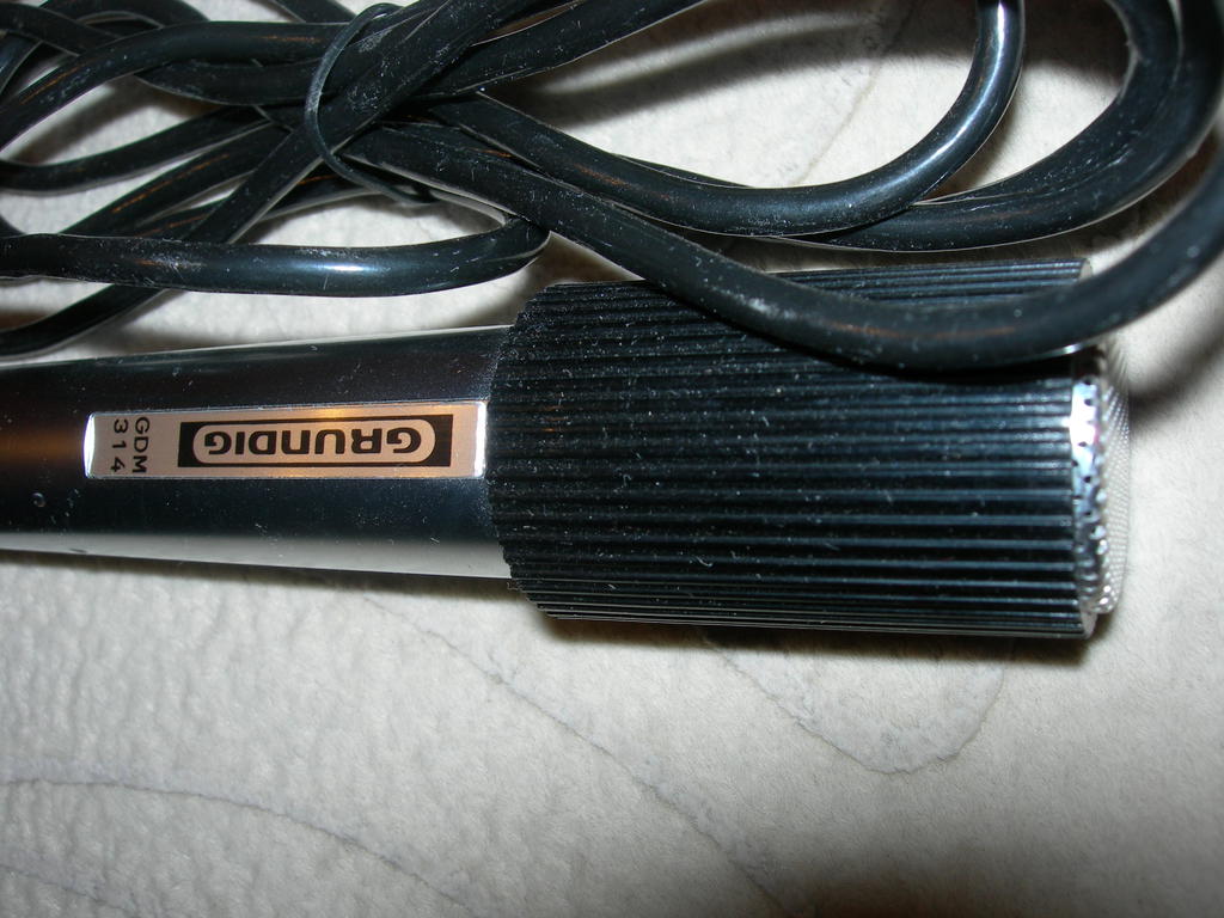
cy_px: 459
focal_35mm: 38
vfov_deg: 37.7
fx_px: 1344
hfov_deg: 49.0
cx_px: 612
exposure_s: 1/60.1
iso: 50
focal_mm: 7.8
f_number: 4.8
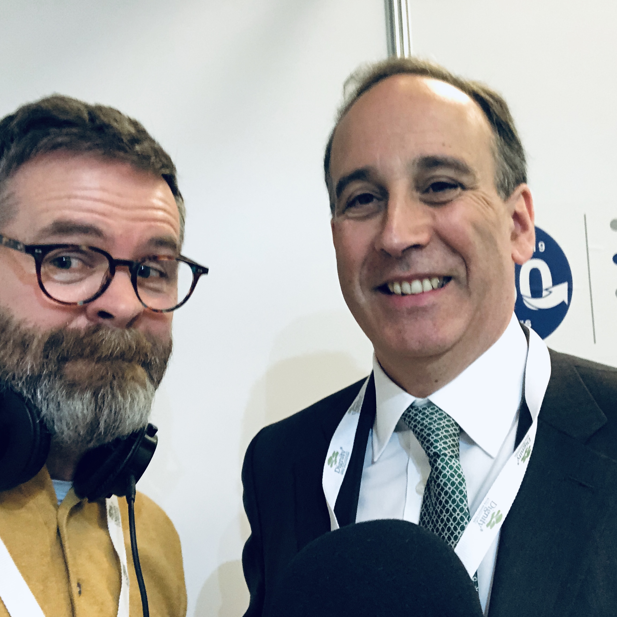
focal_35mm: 38
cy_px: 309
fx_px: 766
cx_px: 330
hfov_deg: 43.8
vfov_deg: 43.9
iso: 320
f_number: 2.2
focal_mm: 2.87
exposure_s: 1/50
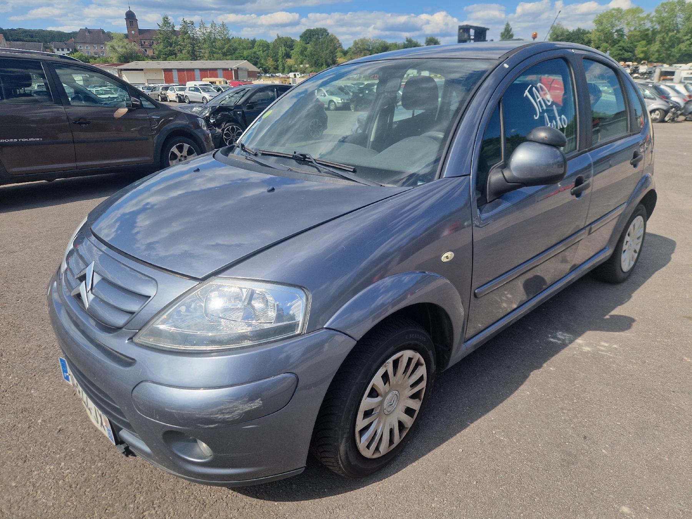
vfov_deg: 58.9
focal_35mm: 23
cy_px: 260
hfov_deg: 73.9
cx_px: 346
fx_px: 460
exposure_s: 1/1111
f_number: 1.8
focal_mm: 5.4
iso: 50
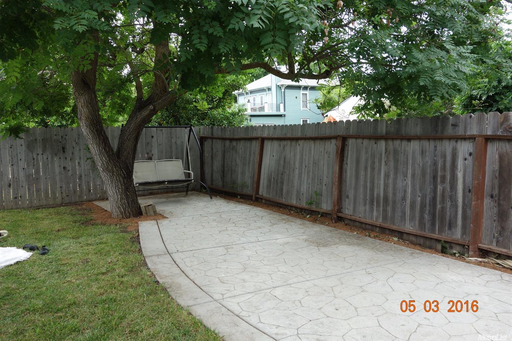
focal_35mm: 28
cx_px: 256
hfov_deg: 65.5
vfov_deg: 46.4
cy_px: 170
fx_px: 398
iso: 125
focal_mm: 10.4
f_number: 4.5
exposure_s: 1/100
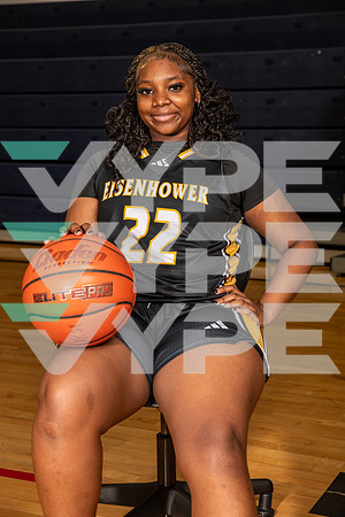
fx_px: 1006
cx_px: 172
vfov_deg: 28.8
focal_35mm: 70
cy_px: 258
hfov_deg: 19.5
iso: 320
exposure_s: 1/320
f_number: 6.3
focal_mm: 70
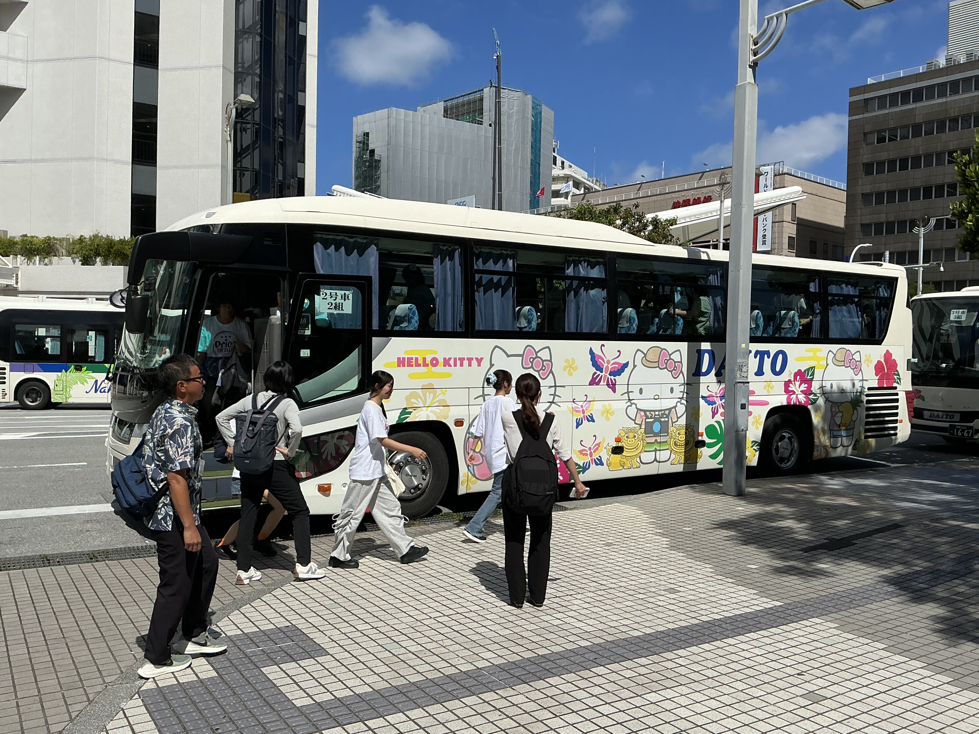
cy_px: 368
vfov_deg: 48.2
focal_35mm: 29
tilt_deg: +0.1
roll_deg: -1.2
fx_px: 820
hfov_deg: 61.7
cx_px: 494
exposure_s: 1/4405
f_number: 1.8
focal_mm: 3
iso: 25
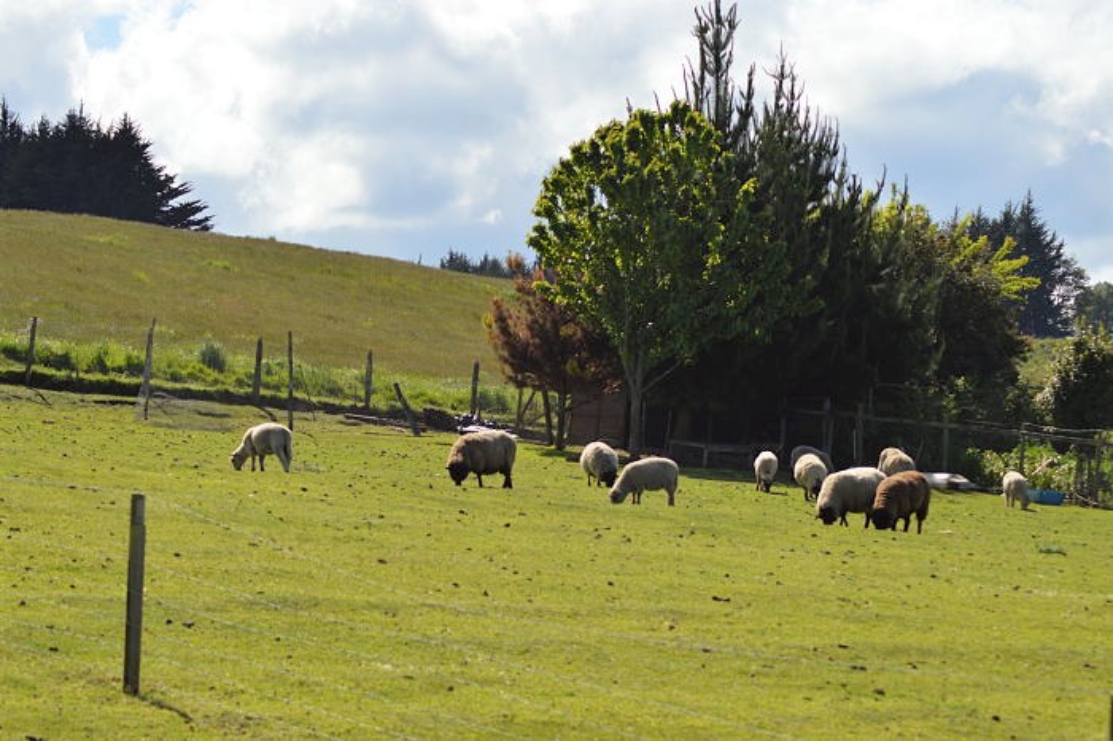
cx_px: 556
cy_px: 370
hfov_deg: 17.1
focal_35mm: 120
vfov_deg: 11.4
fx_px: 3708
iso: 100
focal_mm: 80
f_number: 5.6
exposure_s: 1/500
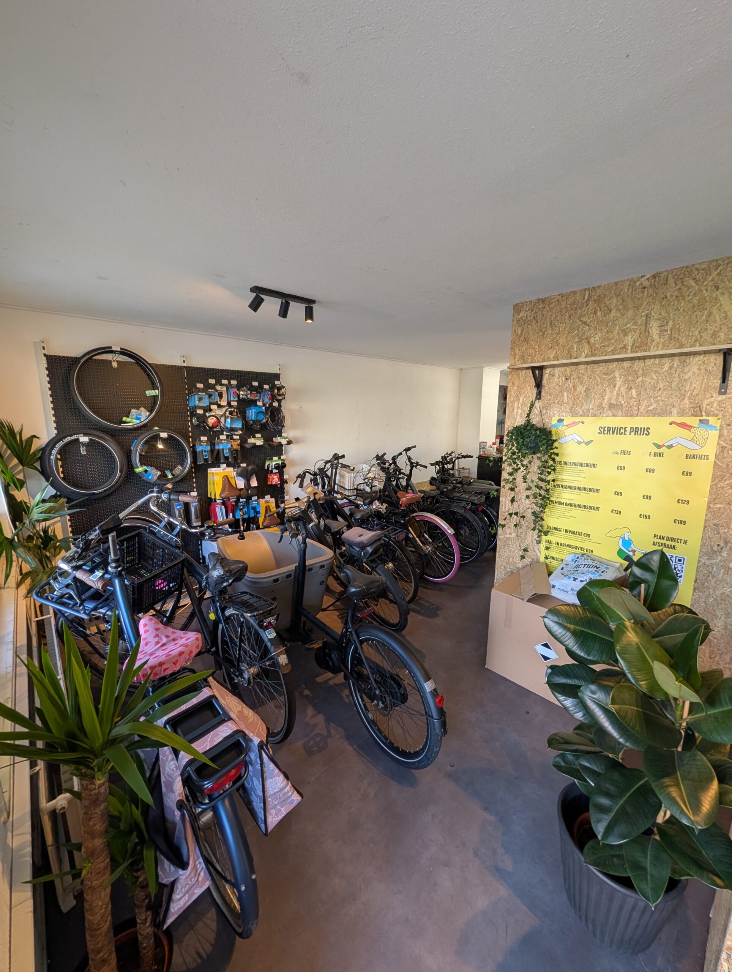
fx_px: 337
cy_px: 486
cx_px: 366
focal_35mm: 12
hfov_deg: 94.6
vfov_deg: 110.5
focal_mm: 2.02
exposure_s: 1/100
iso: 196
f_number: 1.7
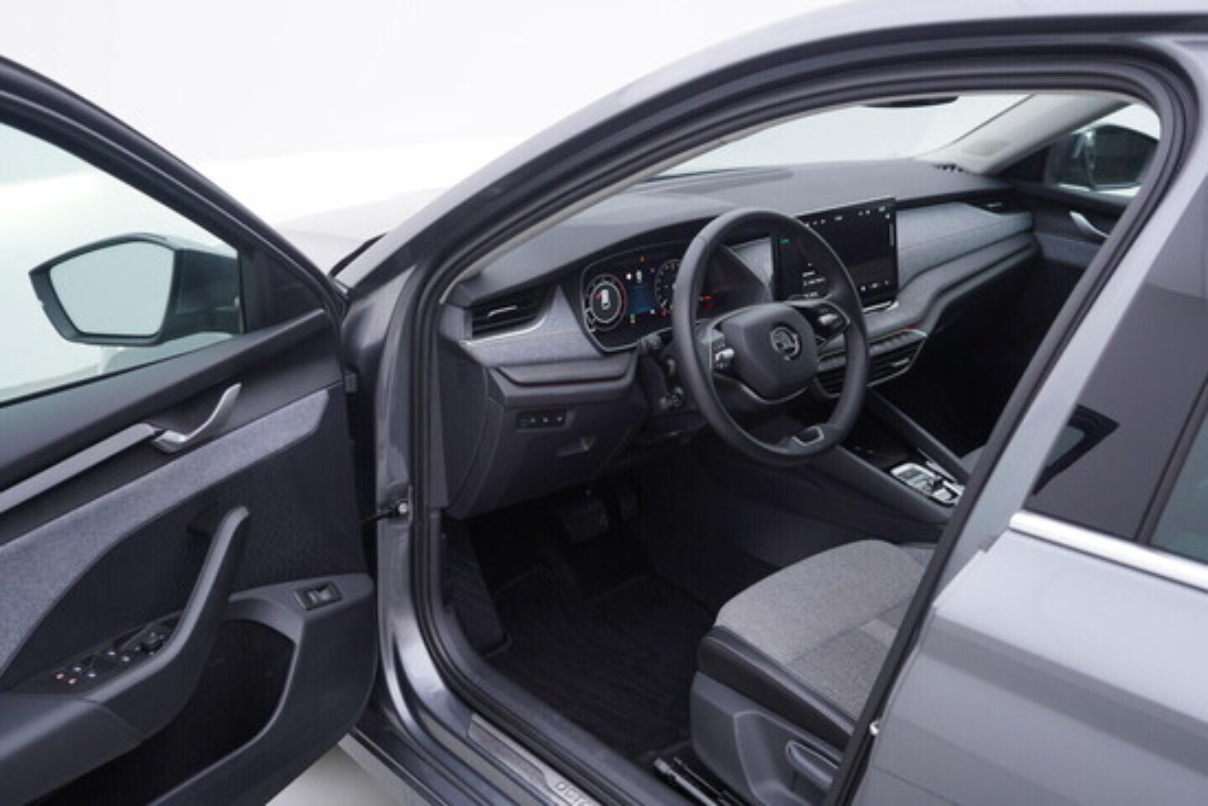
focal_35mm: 36
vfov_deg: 36.9
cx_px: 604
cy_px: 403
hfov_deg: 53.1
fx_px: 1208
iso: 125
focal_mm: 24
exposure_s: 1/50
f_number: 3.2
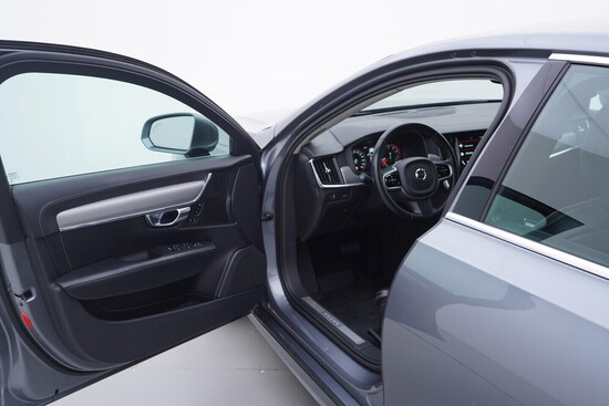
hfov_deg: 53.1
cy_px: 203
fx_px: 609
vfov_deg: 36.9
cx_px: 304
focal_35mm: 36
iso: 125
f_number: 3.2
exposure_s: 1/50
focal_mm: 24
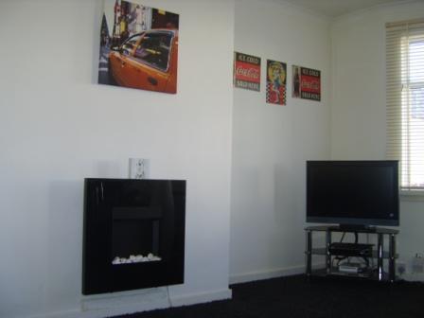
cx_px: 212
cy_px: 159
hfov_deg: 49.0
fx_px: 465
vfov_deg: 37.7
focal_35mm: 38
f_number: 2.8
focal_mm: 7.8
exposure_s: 1/30
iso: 50
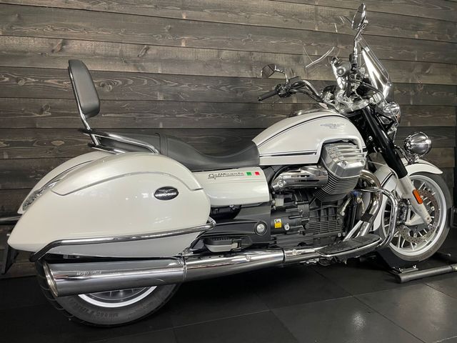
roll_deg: +1.1
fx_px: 343
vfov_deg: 53.1
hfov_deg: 67.3
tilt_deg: -4.0
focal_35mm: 26
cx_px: 228
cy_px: 172
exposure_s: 1/50
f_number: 1.6
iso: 80
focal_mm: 4.2
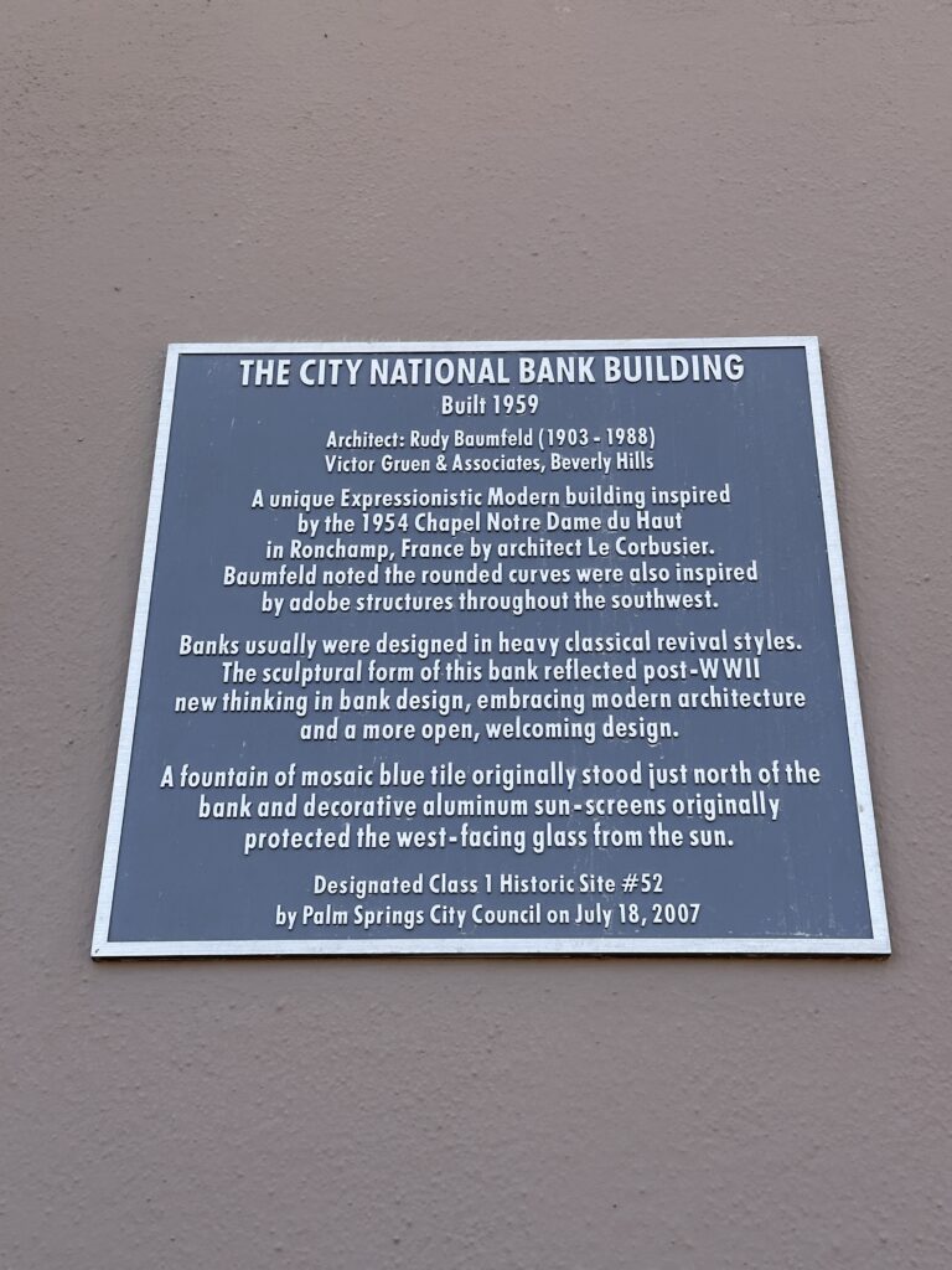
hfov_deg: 30.3
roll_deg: -1.1
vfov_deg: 39.7
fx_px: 1760
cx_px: 476
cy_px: 635
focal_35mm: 48
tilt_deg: +31.4
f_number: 1.78
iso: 64
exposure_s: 1/962
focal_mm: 6.86
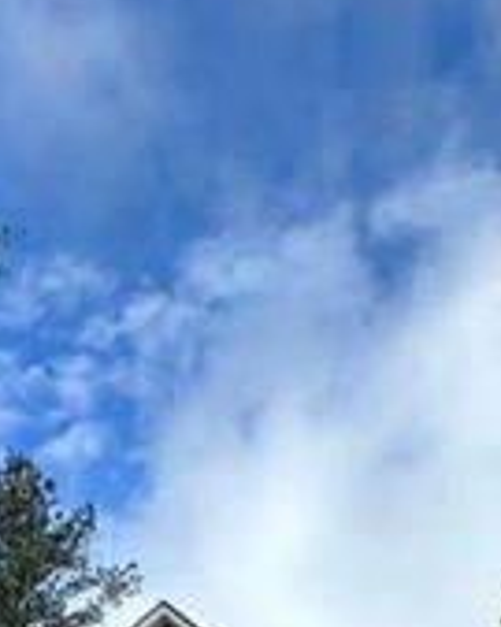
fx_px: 1002
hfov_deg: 27.8
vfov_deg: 20.8
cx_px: 152
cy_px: 1178
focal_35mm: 54
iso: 40
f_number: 2.2
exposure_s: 1/432
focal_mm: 2.22
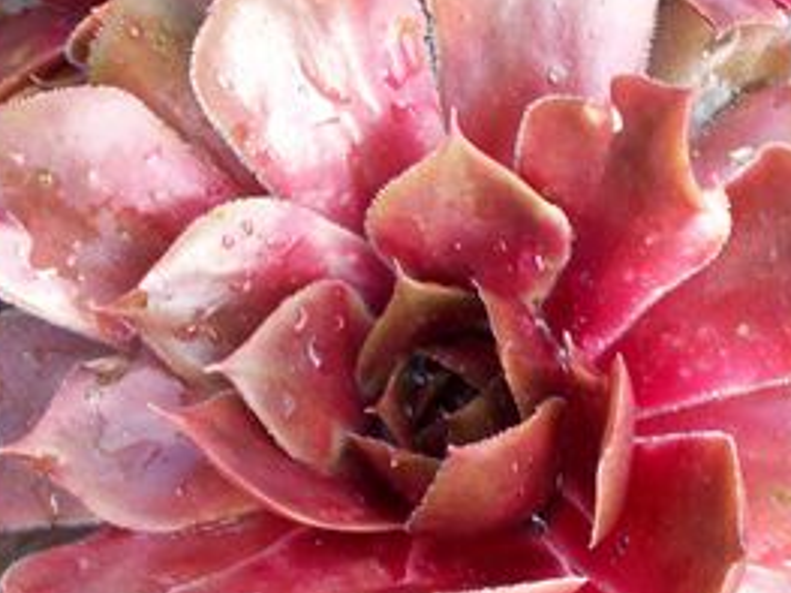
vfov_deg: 12.7
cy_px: 319
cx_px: 472
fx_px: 2672
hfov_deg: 16.8
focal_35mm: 117
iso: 136
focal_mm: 11.6
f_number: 3.8
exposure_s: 1/97.2
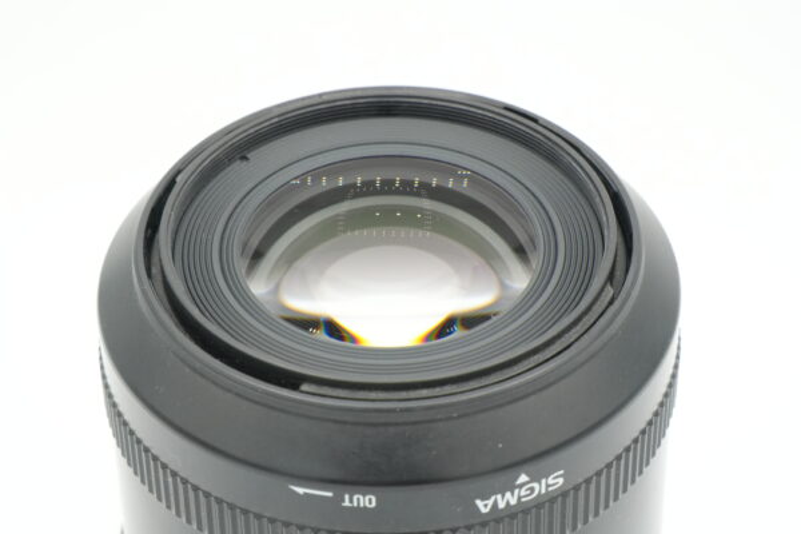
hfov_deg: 20.0
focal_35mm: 102
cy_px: 267
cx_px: 400
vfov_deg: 13.4
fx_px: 2269
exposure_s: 1/200
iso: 1600
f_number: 13
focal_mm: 68
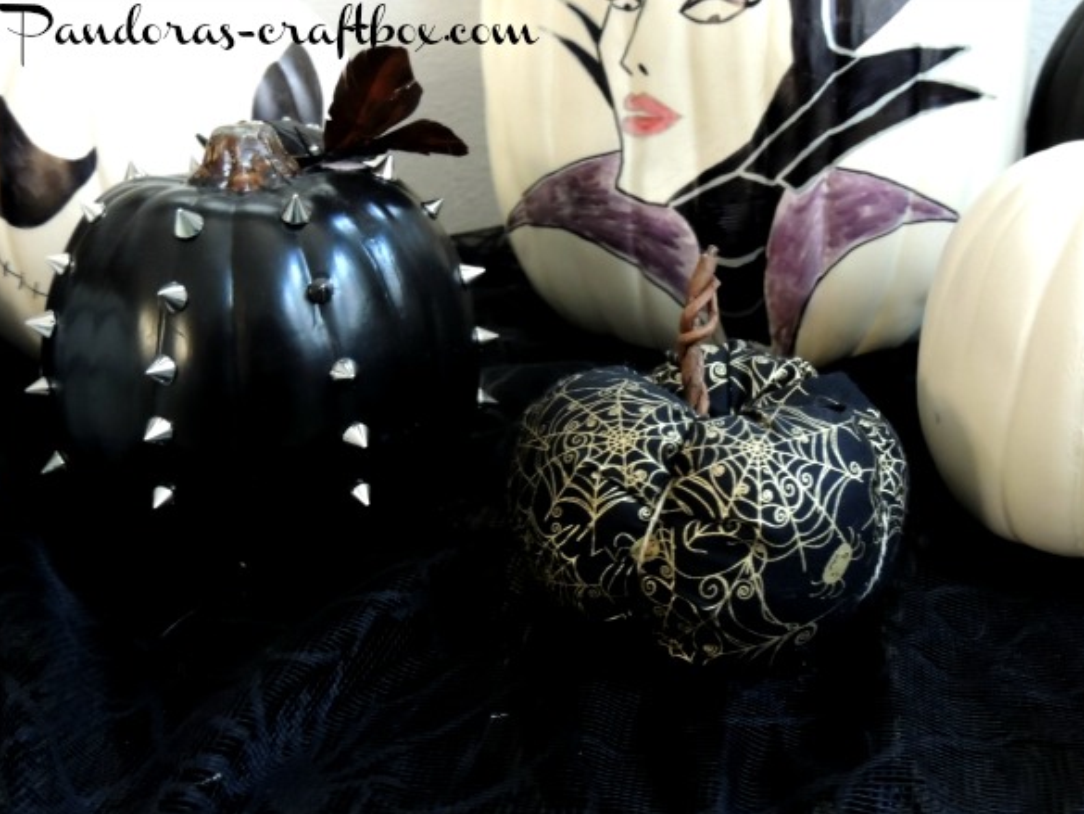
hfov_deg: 45.8
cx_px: 541
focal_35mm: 41
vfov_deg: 35.1
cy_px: 415
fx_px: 1284
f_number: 3.3
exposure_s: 1/15
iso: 2500
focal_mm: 7.1
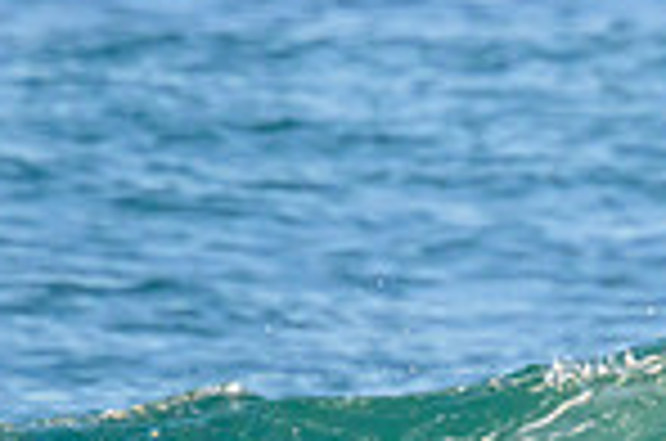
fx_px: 63688
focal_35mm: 3450
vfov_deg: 0.4
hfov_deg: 0.6
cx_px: 1528
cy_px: 660
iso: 1600
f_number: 11
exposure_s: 1/2000
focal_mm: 680
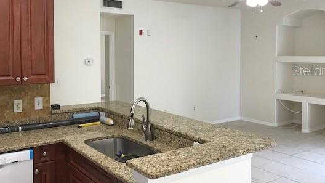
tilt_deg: -2.4
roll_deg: +0.7
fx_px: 319
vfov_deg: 31.9
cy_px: 70
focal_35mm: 37
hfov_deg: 54.0
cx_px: 154
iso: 25
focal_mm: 3.99
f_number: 1.8
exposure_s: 1/30
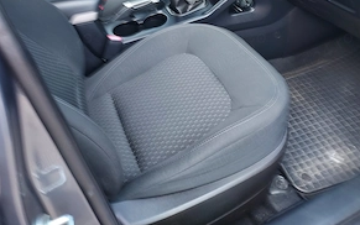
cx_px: 183
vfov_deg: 32.6
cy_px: -12
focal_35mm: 35
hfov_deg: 55.3
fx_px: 343
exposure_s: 1/50
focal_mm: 4.6
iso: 80
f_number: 1.8
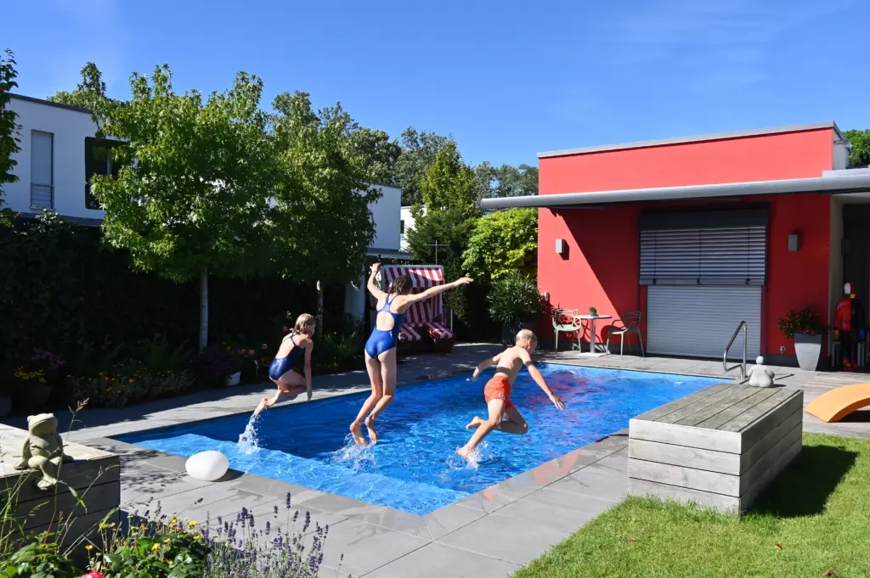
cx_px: 435
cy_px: 289
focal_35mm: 30
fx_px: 736
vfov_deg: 42.9
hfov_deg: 61.1
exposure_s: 1/320
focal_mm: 30.5
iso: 160
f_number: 9
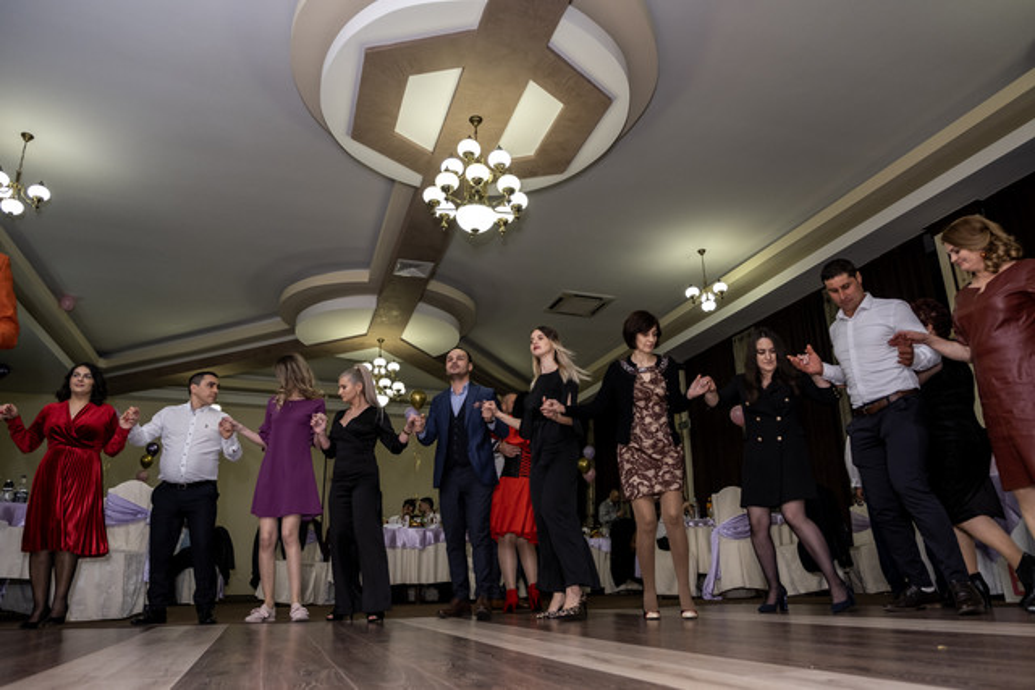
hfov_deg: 73.7
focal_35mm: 24
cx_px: 518
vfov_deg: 53.2
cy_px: 345
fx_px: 690
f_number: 2.8
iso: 1000
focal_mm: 16
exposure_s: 1/160
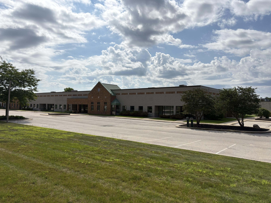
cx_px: 136
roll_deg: -0.7
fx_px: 204
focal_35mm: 26
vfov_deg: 53.1
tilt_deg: +1.4
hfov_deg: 67.3
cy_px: 102
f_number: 1.6
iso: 40
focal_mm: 5.96
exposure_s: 1/10101
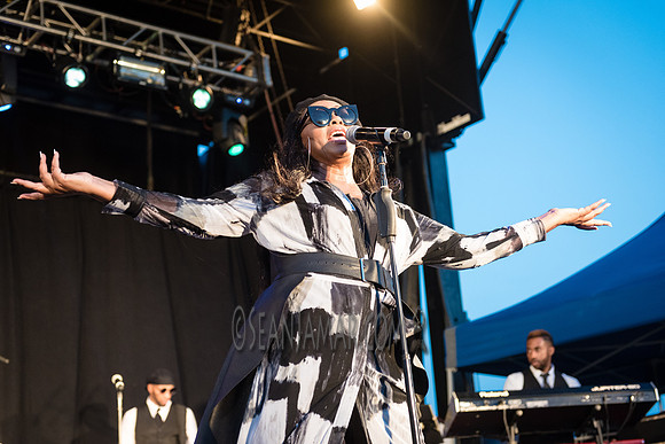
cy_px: 222
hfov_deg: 35.6
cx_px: 332
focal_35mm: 56
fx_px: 1035
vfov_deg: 24.2
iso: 2000
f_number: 3.5
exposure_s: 1/250
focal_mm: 56
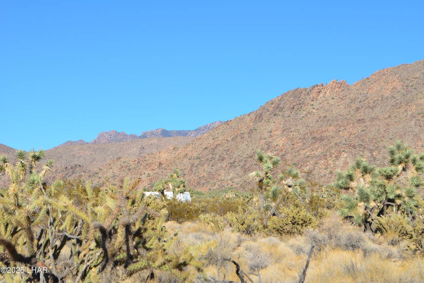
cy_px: 142
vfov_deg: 16.6
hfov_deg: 24.6
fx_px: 973
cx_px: 212
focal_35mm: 82
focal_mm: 55
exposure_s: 1/400
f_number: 11
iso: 200
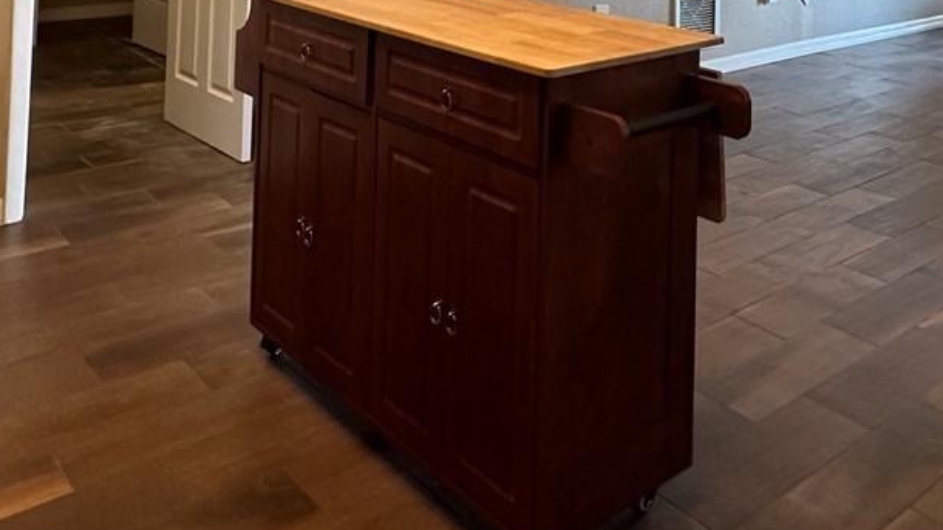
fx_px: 1000
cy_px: -179
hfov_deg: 49.6
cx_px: 628
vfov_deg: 25.2
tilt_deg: +1.8
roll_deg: -2.0
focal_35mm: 40
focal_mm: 2.22
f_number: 2.2
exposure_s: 1/60
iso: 250
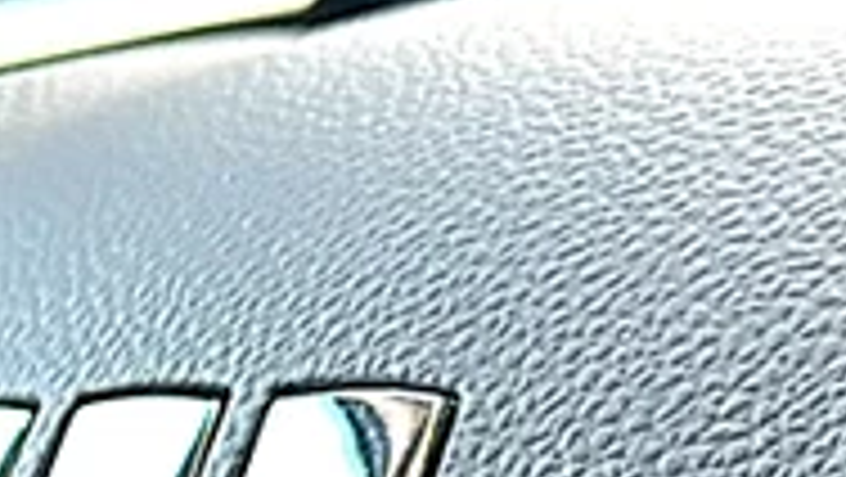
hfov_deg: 13.3
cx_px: -130
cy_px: 736
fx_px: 3546
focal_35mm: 158
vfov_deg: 7.5
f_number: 1.78
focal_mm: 6.86
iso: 80
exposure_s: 1/298
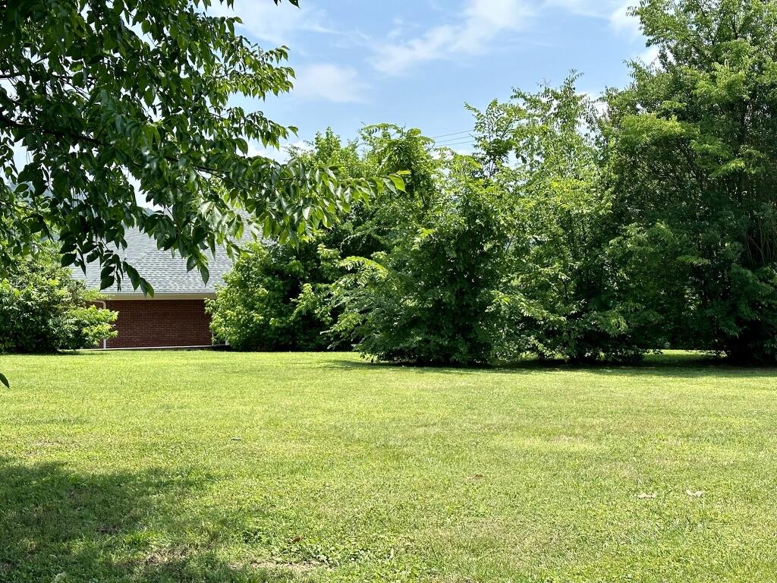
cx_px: 388
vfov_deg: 30.3
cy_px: 292
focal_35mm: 48
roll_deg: +0.2
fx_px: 1077
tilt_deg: -1.5
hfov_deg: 39.7
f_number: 1.78
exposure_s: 1/2252
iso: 64
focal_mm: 6.86
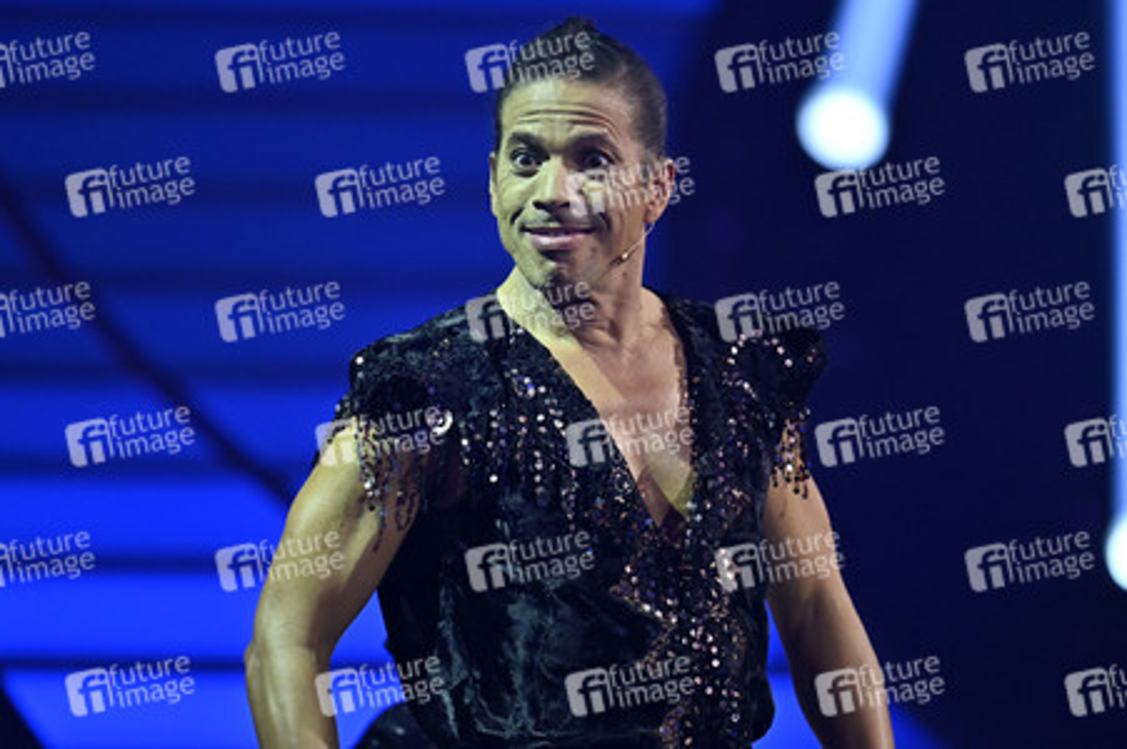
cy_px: 374
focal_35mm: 400
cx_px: 564
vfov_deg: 3.4
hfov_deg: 5.2
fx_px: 12513
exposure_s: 1/640
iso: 2500
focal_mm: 400
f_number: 4.5
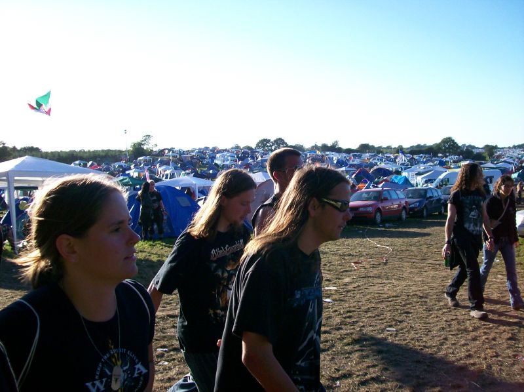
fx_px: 544
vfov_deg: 39.6
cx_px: 262
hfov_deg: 51.4
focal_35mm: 36
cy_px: 196
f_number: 2.7
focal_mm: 6
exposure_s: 1/764
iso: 80
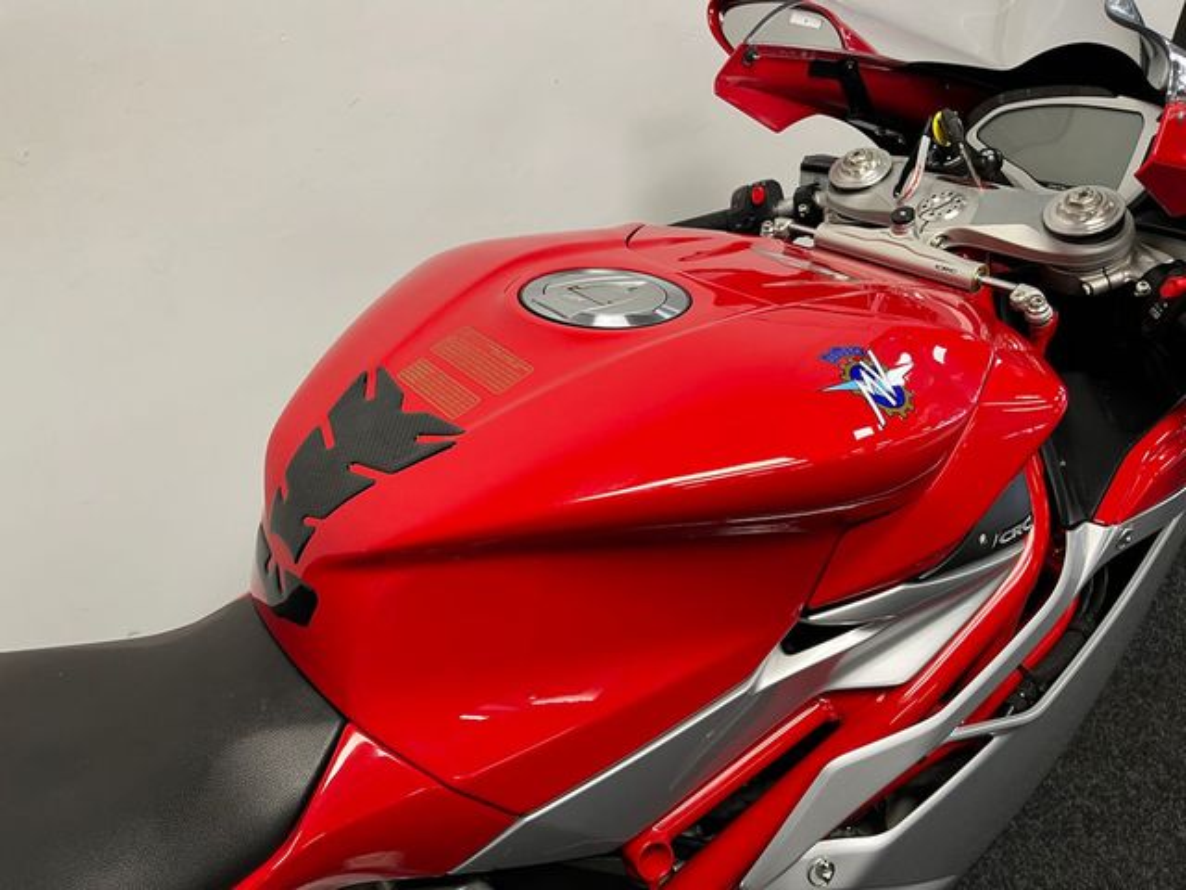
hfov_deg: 67.3
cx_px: 593
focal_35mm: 26
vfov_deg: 53.1
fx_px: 891
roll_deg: +1.9
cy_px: 445
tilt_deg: -37.4
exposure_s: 1/50
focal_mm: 5.1
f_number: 1.6
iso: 100
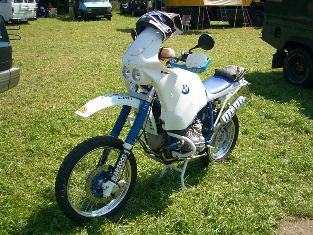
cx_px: 156
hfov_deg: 45.8
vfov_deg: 35.1
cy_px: 118
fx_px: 371
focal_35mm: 41
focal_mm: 6.8
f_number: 2.8
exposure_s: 1/800
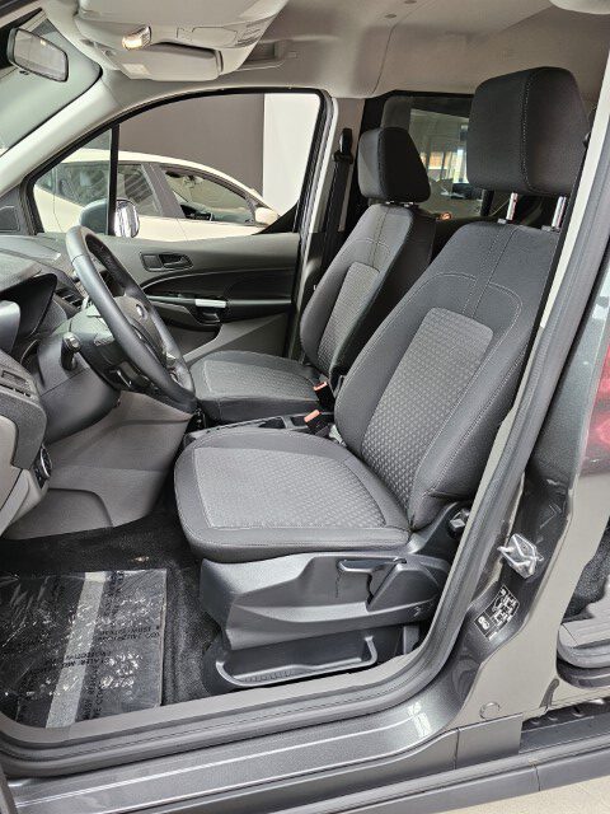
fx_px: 540
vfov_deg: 73.9
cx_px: 305
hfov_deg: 58.9
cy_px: 407
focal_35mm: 23
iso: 400
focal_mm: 6.3
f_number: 1.7
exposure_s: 1/100
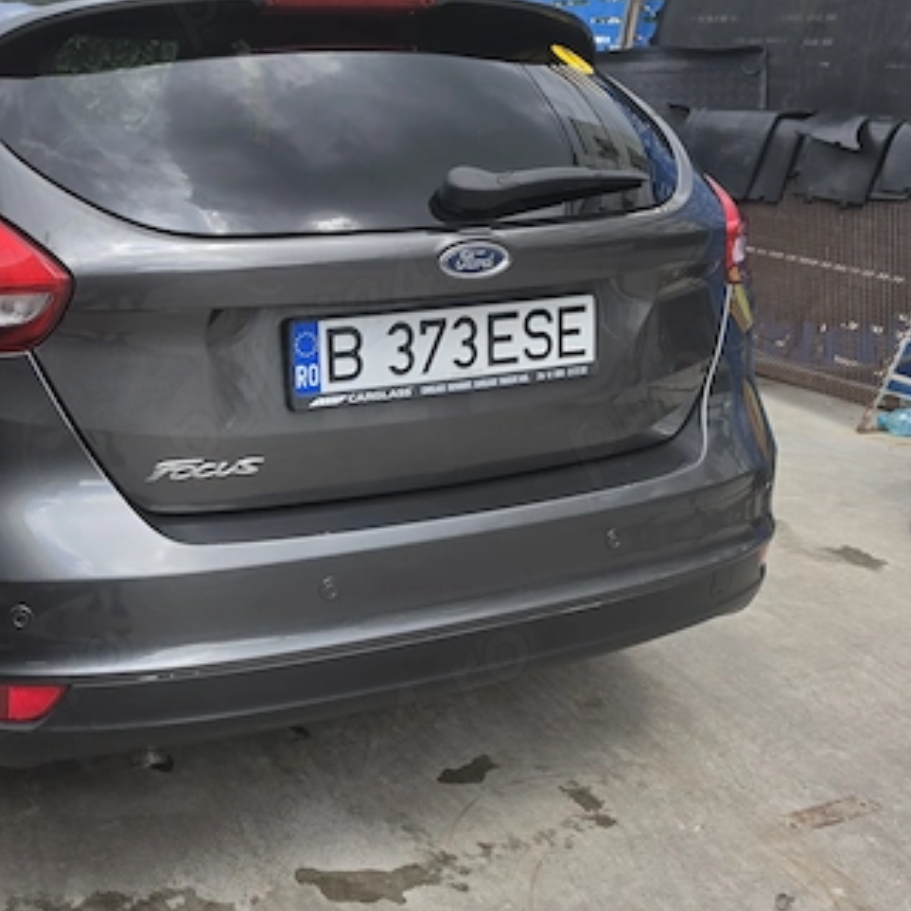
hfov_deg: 41.4
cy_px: 360
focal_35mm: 38
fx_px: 1131
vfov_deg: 43.6
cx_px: 148
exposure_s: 1/190
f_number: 1.4
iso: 10
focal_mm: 6.5
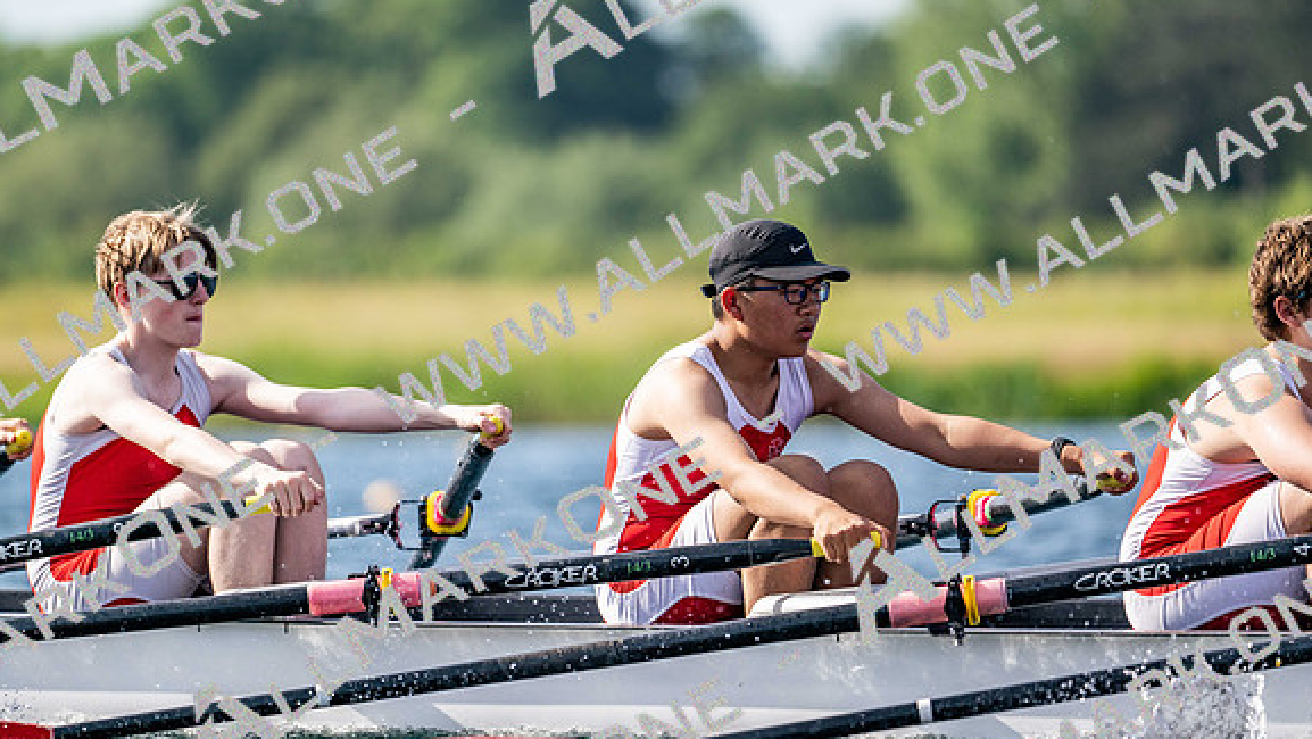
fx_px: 14651
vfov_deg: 2.9
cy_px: 431
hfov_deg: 5.1
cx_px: 655
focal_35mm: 421
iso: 280
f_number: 4.5
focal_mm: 400
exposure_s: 1/2500
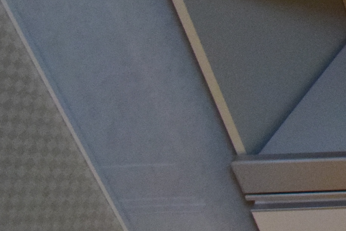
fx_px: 711
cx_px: 798
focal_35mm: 74
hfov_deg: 15.8
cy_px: -82
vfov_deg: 17.2
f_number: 4.8
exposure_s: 1/90
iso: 1600
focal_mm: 10
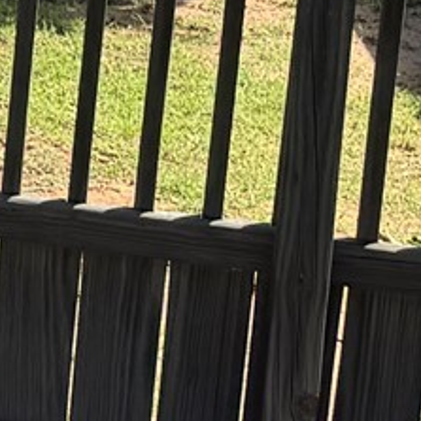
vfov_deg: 9.4
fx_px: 2518
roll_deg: -2.6
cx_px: -968
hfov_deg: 7.9
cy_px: -121
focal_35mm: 183
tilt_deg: -10.0
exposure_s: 1/1238
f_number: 1.78
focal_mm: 6.76
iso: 80
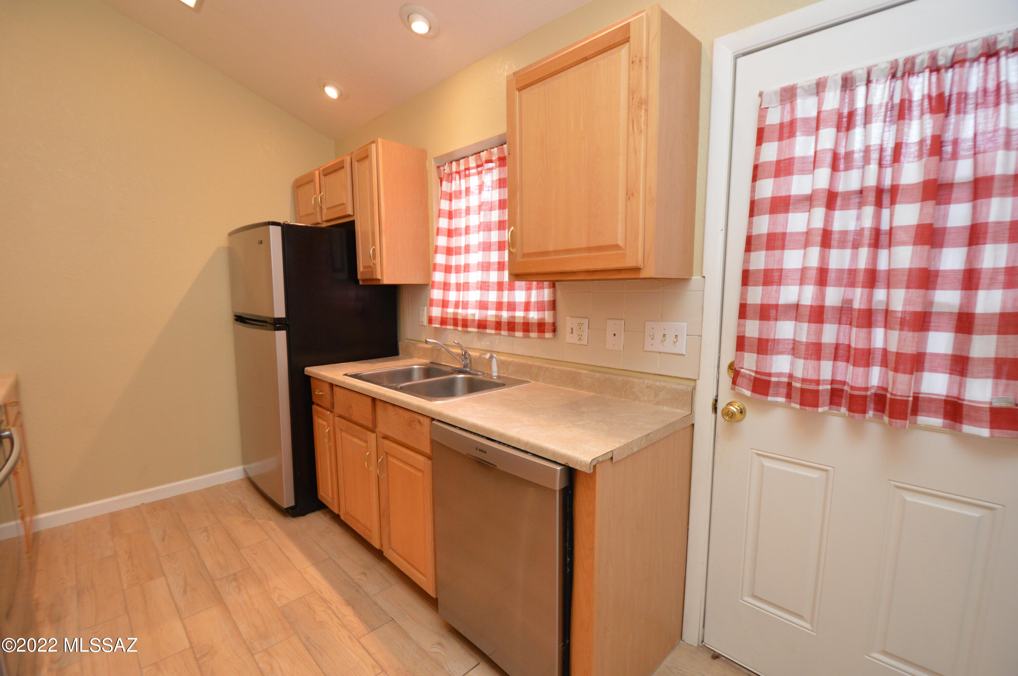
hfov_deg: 100.4
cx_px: 509
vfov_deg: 77.2
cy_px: 338
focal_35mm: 15
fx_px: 424
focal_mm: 10
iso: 720
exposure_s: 1/60
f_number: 3.5
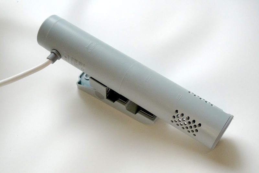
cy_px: 86
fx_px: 388
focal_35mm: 54
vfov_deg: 25.0
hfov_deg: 36.9
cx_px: 130
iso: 5000
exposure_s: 1/1250
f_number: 8
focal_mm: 36
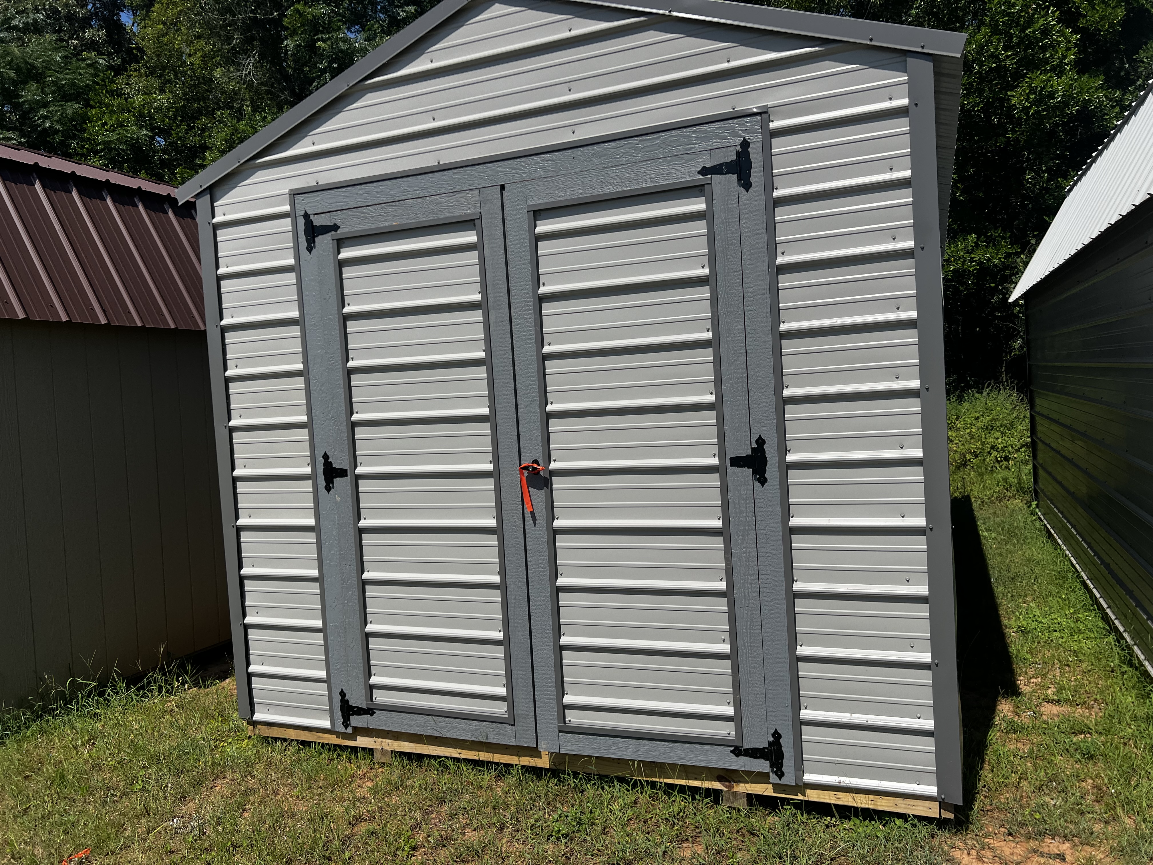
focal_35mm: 26
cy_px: 432
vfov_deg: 53.1
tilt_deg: -2.0
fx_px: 866
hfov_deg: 67.3
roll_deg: +5.3
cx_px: 576
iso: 50
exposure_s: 1/7463
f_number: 1.5
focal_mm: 5.7
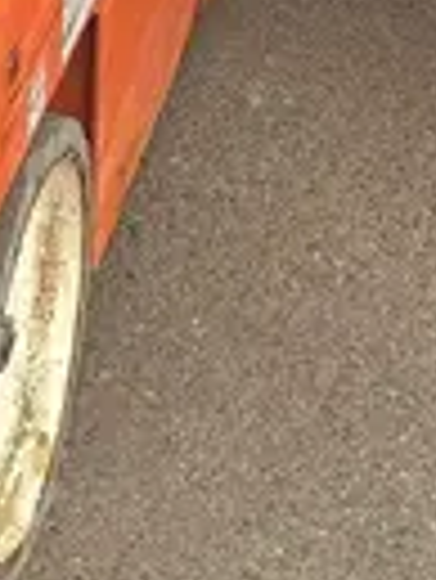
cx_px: -229
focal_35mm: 148
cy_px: -821
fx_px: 2481
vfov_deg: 11.1
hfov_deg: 9.7
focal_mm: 5.96
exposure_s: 1/2398
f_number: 1.6
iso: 50
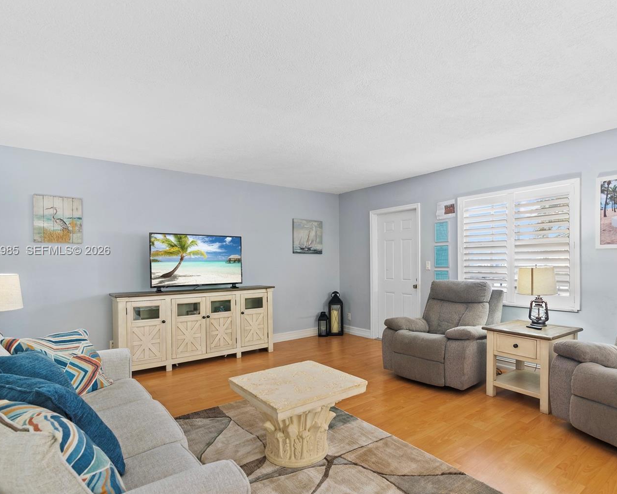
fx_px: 347
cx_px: 349
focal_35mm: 19
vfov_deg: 70.8
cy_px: 251
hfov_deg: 82.9
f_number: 8
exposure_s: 1/1.67
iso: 400
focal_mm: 16
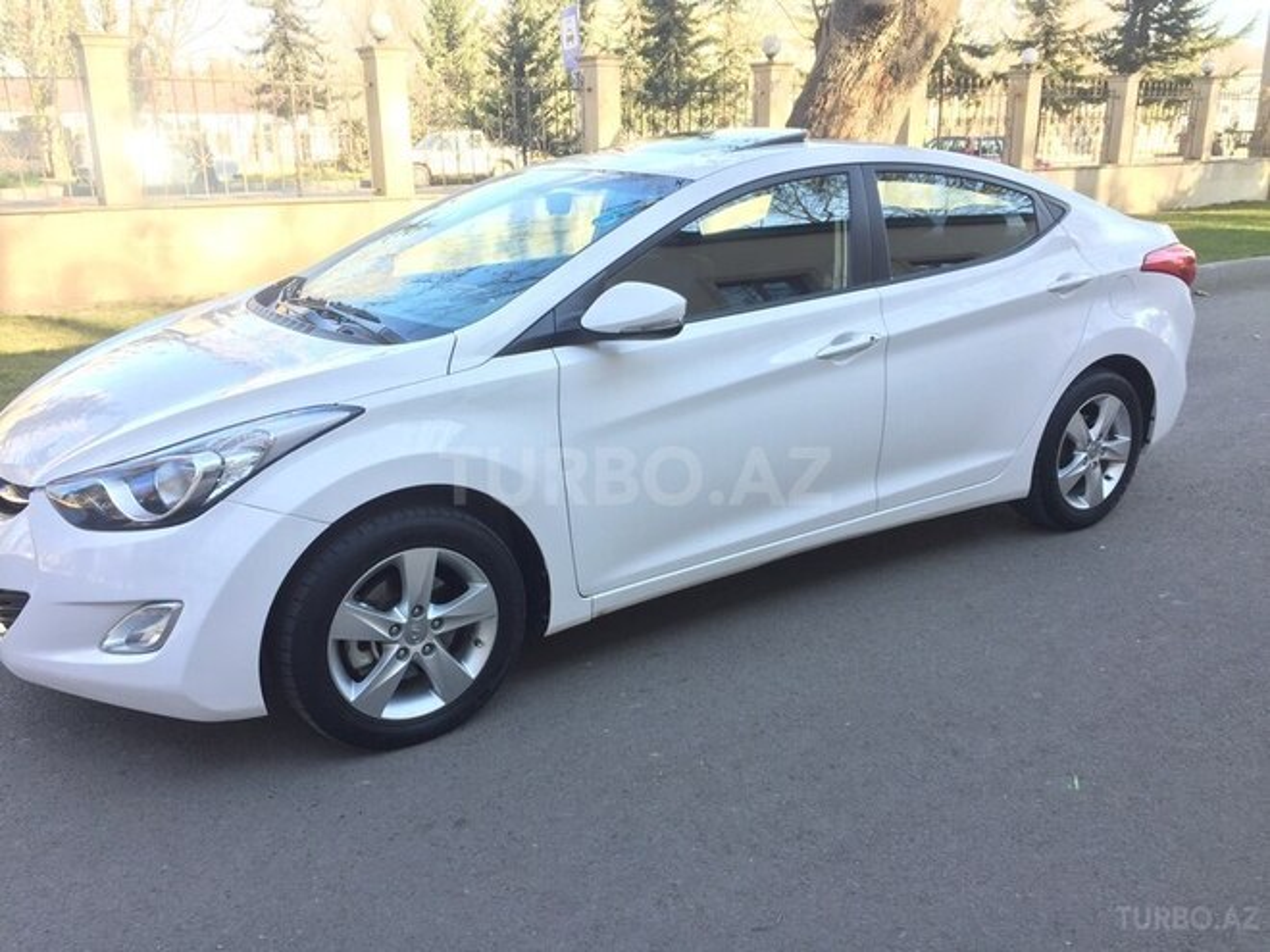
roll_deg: +0.8
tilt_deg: -16.1
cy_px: 476
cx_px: 635
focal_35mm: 29
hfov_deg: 61.7
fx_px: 1064
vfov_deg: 48.2
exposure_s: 1/124
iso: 32
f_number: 2.2
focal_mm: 4.15
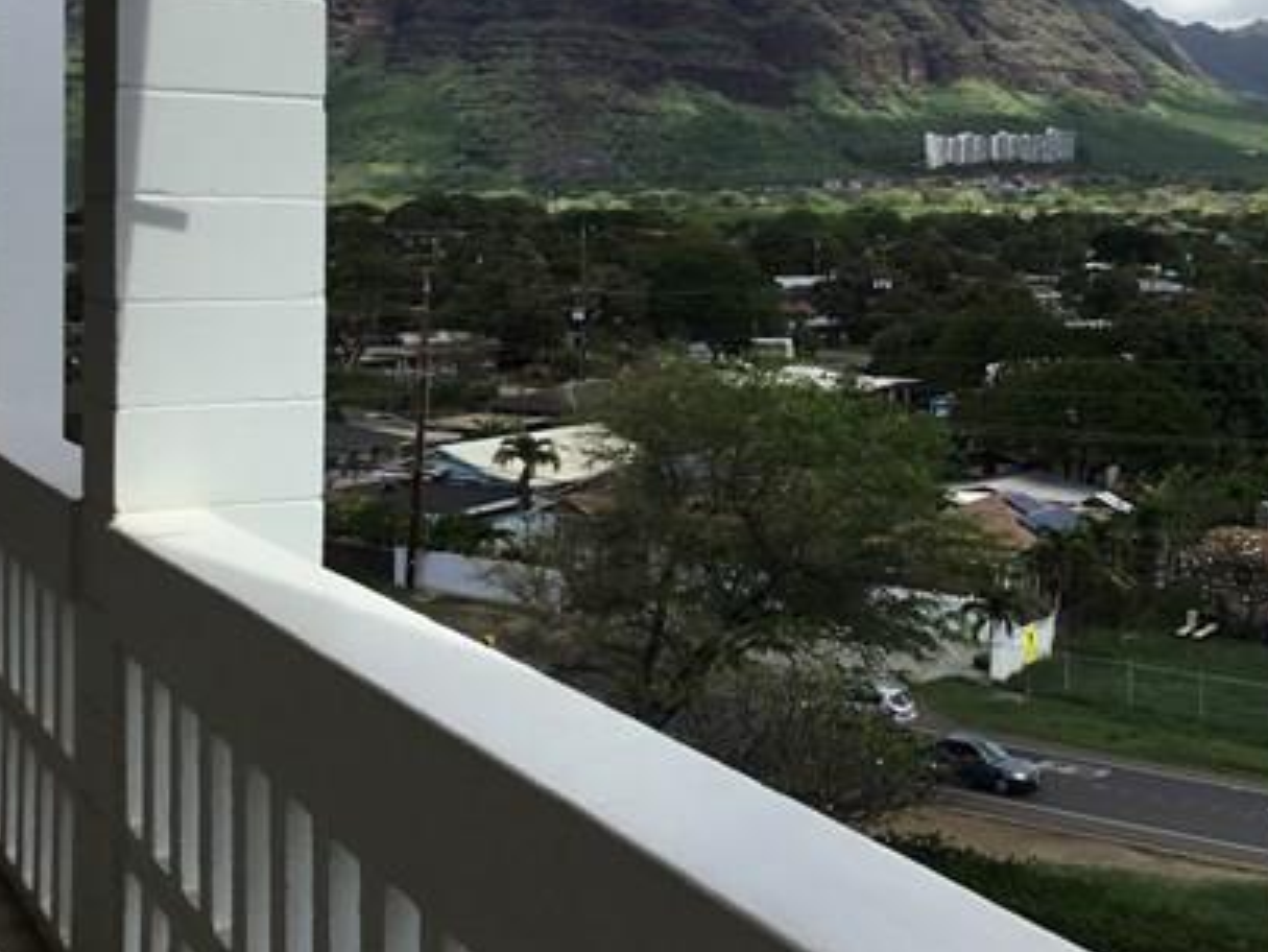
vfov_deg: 29.3
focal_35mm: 49
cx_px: 911
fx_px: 1795
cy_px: 263
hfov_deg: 38.1
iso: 25
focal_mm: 3.3
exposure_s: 1/1664
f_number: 2.4
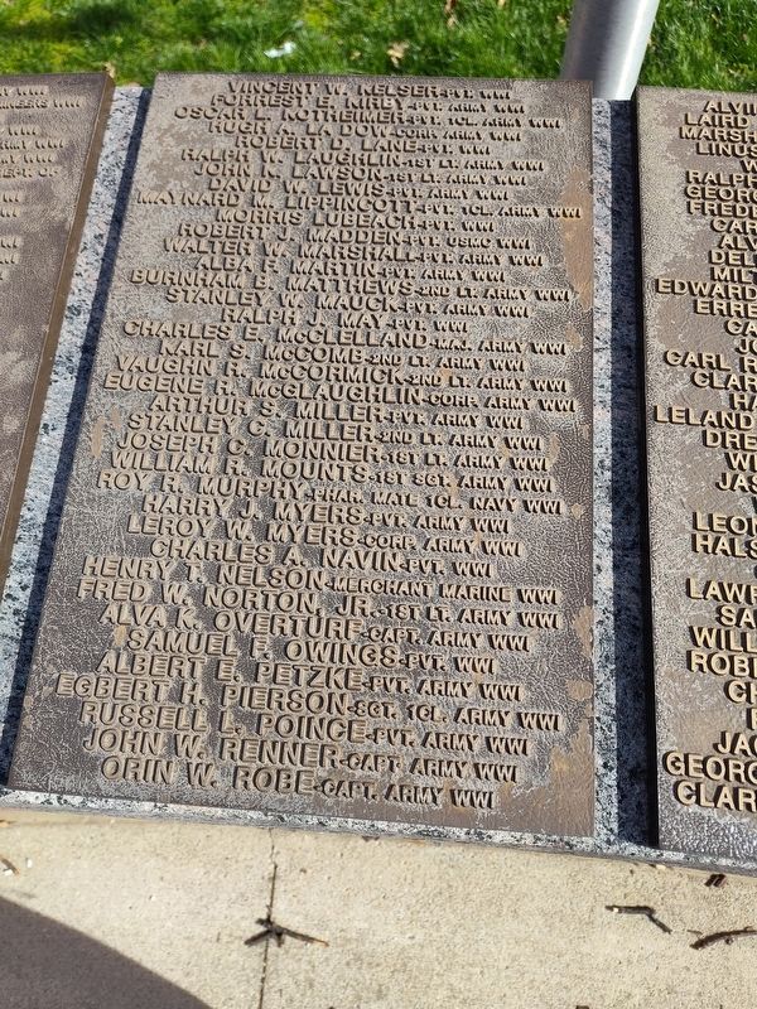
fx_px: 671
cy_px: 504
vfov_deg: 73.9
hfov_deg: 58.9
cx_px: 378
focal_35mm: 23
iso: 100
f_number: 1.8
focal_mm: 5.56
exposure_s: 1/823
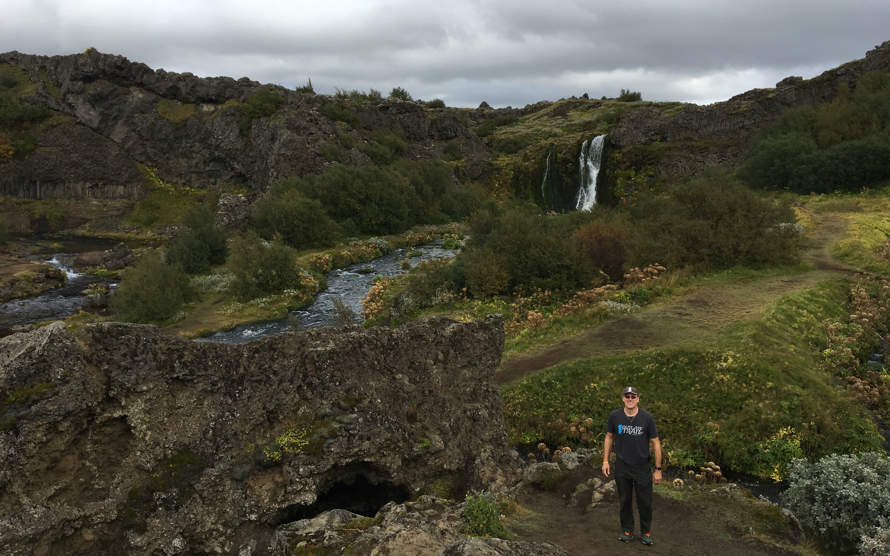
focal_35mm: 31
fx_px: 752
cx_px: 447
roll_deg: +0.3
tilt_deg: -5.9
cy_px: 259
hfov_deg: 61.2
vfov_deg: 40.6
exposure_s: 1/864
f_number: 2.2
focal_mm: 4.15
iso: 25
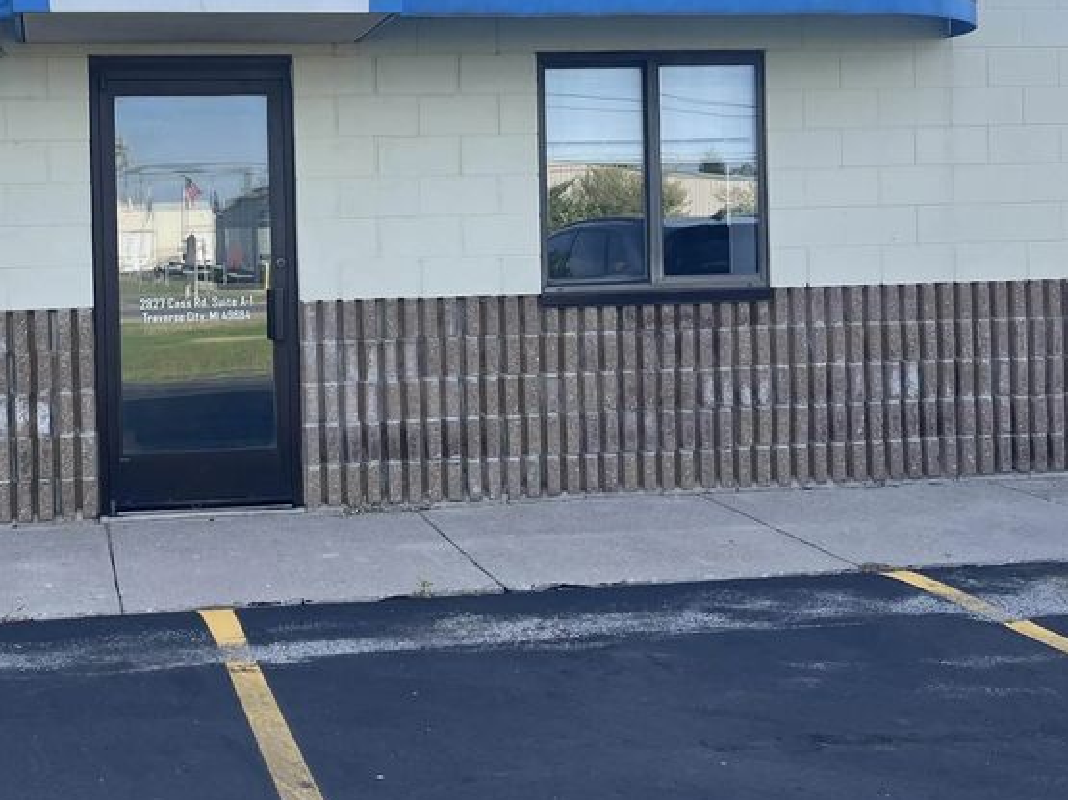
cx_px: 246
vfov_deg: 30.0
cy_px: 242
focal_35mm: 48
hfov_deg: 38.5
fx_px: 1481
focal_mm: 5.1
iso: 50
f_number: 1.6
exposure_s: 1/975
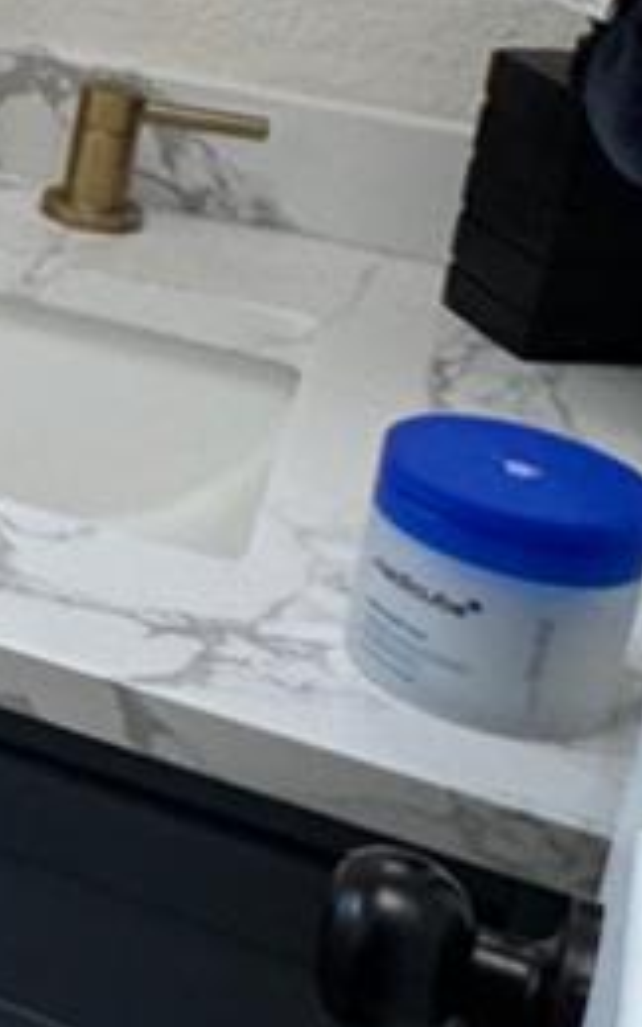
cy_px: -87
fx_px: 2406
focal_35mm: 86
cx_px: -1242
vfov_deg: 22.8
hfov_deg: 10.8
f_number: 2.2
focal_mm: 2.22
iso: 160
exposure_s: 1/120
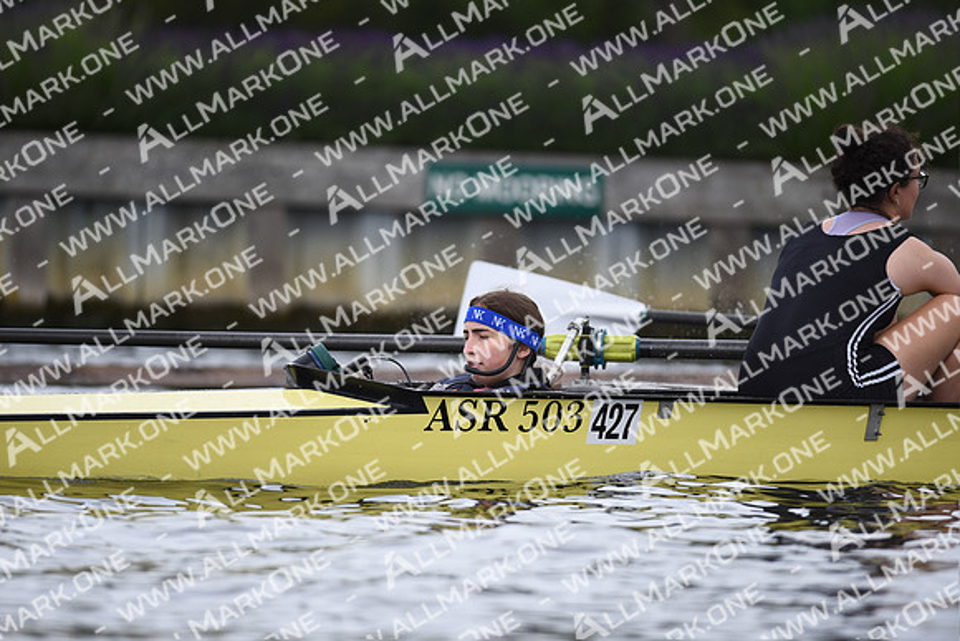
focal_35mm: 300
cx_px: 480
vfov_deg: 4.6
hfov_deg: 6.9
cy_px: 320
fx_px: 8001
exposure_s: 1/1600
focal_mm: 300
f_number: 4
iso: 250
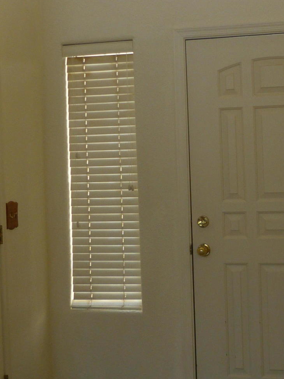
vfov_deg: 28.5
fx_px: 744
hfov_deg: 21.6
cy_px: 167
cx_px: 180
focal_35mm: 68
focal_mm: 5.5
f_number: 2.8
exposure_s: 1/60
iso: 100
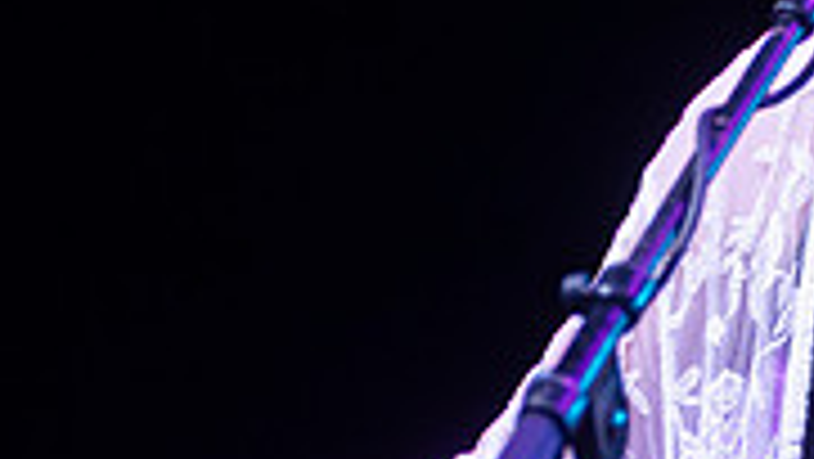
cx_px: 679
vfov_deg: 2.1
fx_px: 12330
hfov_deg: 3.8
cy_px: 29
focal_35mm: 571
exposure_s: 1/400
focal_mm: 170
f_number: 3.2
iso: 2500
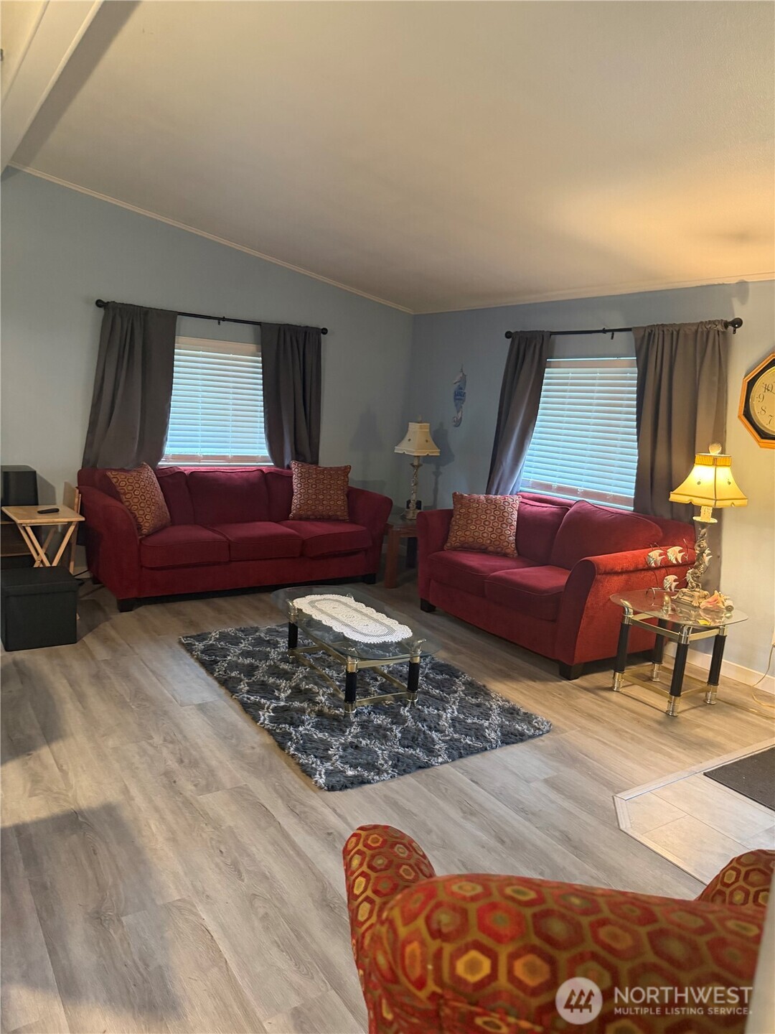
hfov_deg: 56.8
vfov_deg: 71.6
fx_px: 716
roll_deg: -3.8
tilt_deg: -9.7
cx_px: 388
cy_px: 517
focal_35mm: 24
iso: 640
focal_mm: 6.76
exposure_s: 1/40
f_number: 1.78
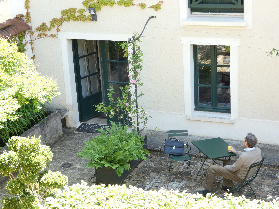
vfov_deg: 19.4
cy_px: 104
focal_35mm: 76
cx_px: 140
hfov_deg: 25.7
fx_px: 613
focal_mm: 13.7
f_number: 4.4
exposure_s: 1/80
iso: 160
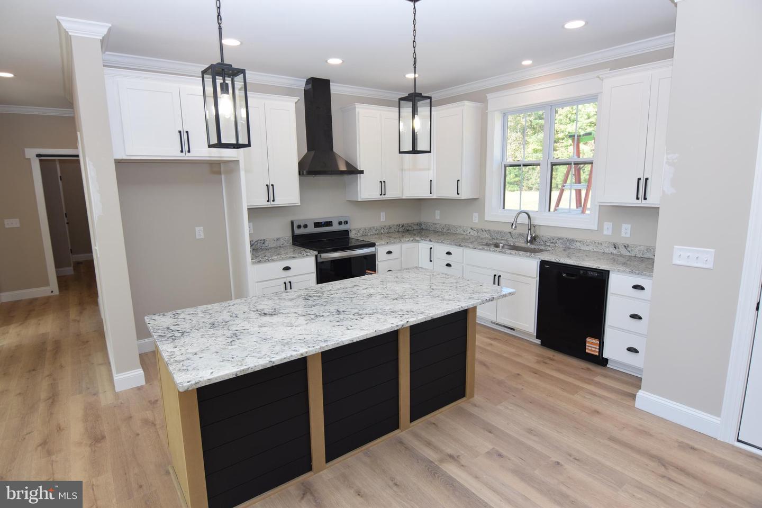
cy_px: 254
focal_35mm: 18
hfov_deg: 90.0
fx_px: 381
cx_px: 381
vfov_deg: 67.4
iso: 400
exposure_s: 1/125
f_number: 5.6
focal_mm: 12
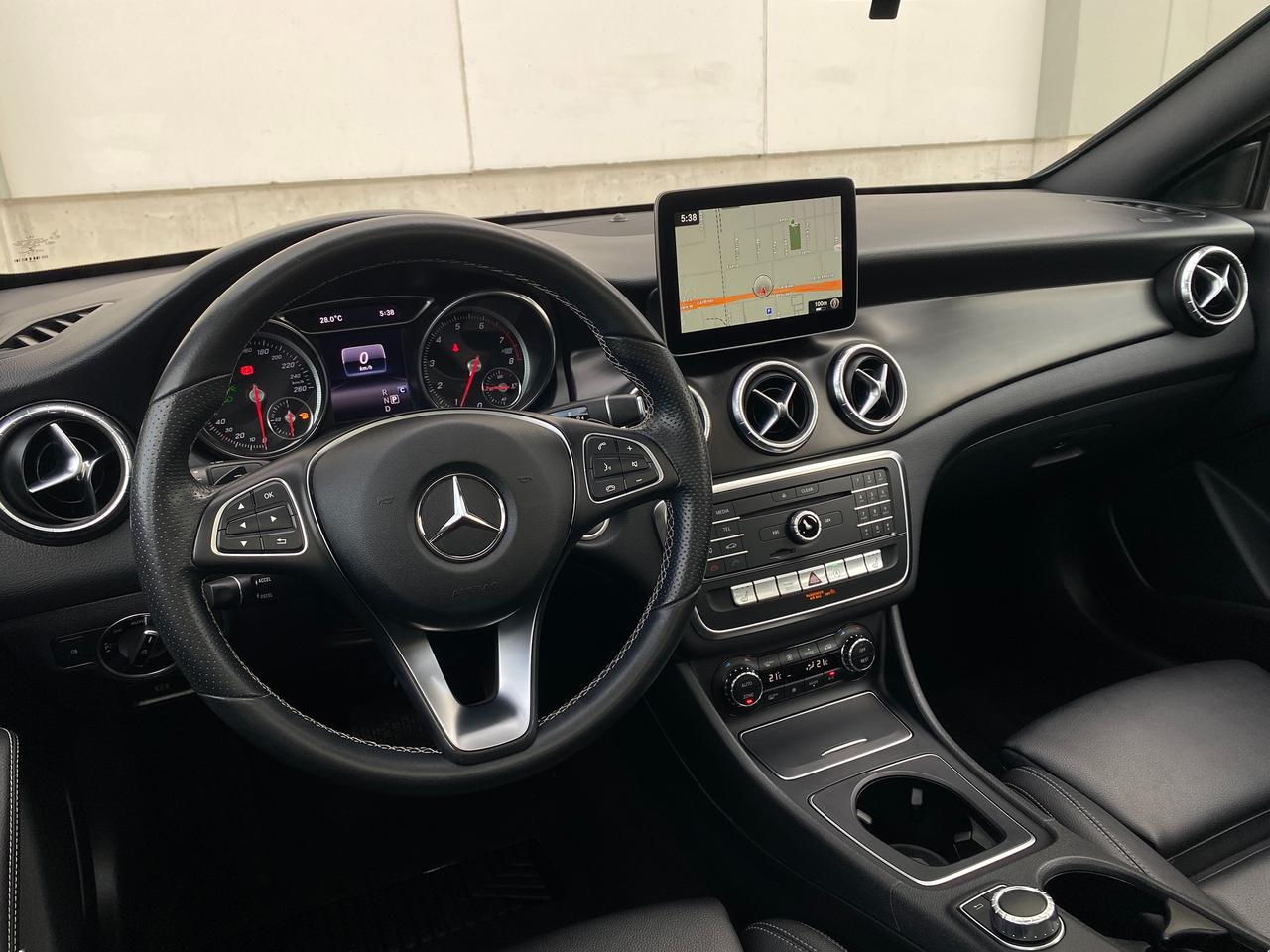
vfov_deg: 53.1
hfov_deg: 67.3
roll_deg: +3.2
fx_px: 954
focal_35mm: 26
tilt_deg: -19.6
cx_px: 635
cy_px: 476
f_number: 1.8
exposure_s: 1/122
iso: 50
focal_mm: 4.25
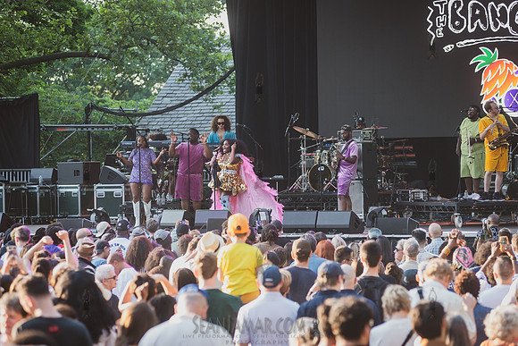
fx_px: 1951
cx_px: 259
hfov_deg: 15.1
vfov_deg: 10.1
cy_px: 173
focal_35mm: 136
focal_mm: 135
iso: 800
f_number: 3.5
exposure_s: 1/400
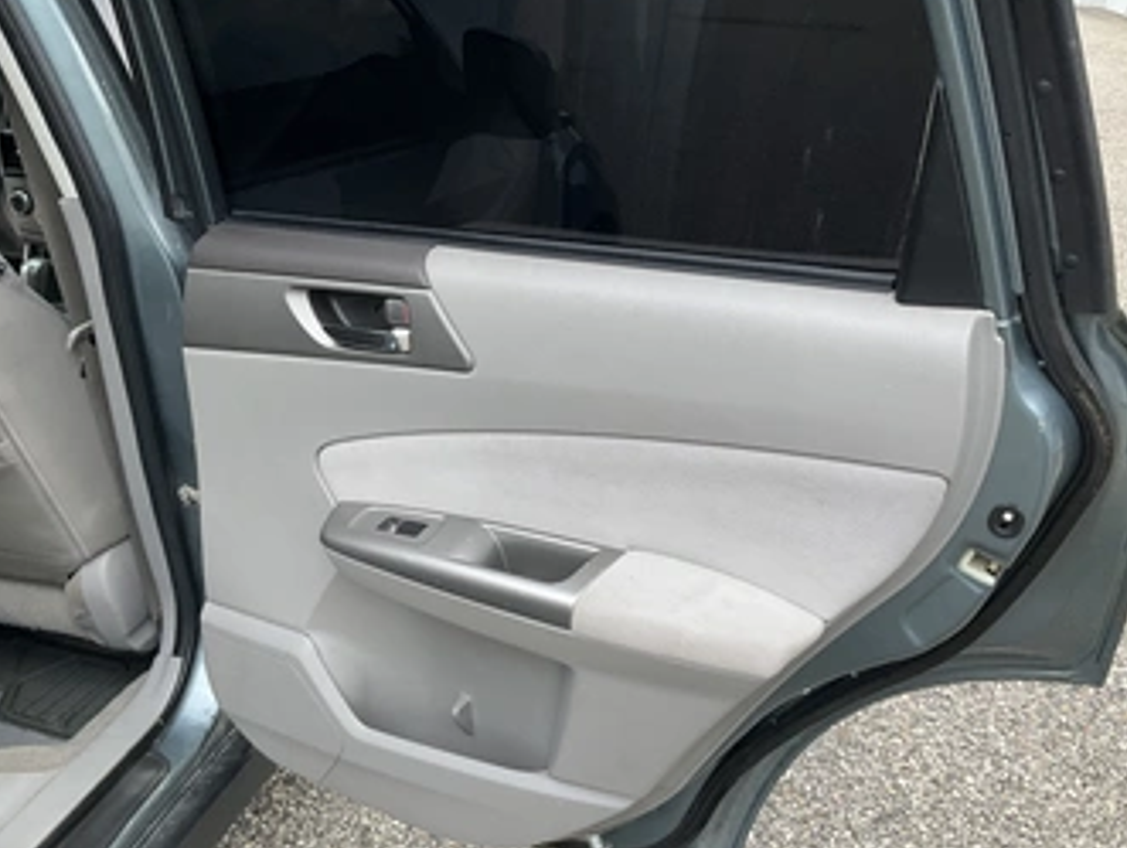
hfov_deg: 52.6
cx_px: 586
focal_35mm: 35
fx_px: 1141
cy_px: 487
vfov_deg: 40.7
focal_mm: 3
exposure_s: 1/232
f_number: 1.8
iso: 20
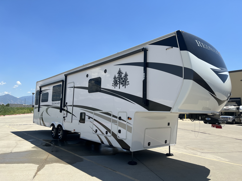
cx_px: 121
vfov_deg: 53.1
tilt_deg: +5.1
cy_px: 90
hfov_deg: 67.3
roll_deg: -1.8
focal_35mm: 26
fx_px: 182
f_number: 1.5
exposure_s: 1/4630
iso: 50
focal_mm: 5.7
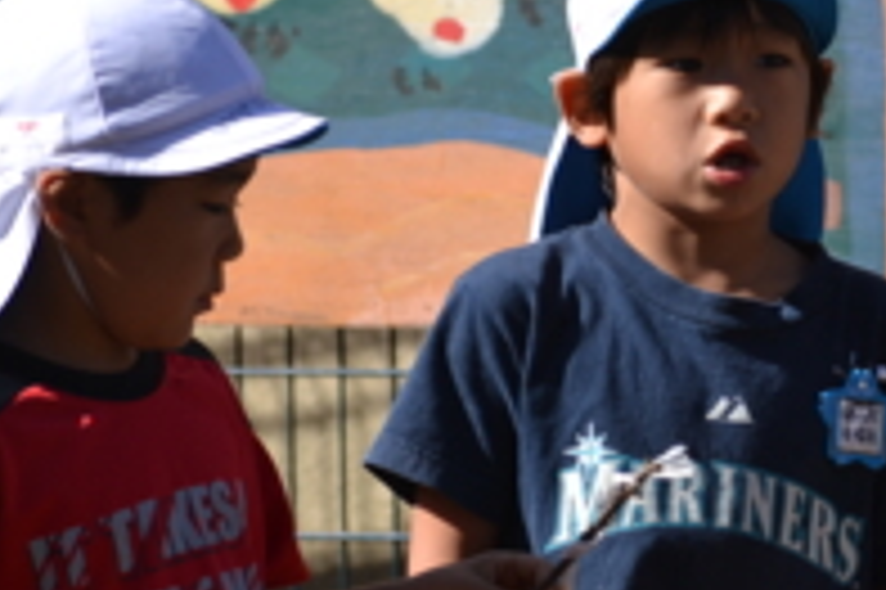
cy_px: 232
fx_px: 14975
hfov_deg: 3.4
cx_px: 715
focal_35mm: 609
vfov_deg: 2.3
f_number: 8
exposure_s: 1/200
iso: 100
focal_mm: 200
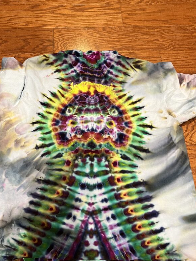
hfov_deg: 41.8
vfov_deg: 53.9
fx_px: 257
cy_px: 140
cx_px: 92
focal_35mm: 34
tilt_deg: -64.0
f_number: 1.5
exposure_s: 1/42
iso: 200
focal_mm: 5.7
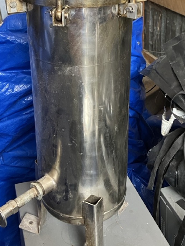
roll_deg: +3.2
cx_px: 77
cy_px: 72
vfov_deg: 36.9
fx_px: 364
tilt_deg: -25.5
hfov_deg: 28.5
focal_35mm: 51
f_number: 1.8
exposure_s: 1/50
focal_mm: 3.99
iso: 320
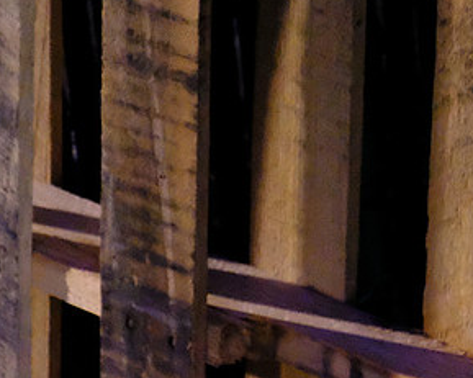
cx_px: 671
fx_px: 2547
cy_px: -170
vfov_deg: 8.3
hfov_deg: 10.3
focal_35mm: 182
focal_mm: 34.3
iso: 12800
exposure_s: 1/7
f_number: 4.5
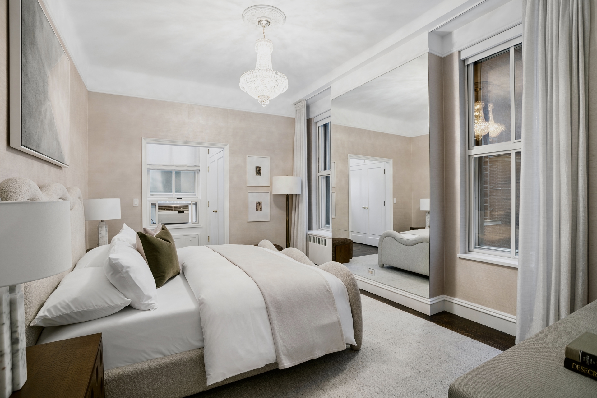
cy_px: 199
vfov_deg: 70.4
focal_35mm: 17
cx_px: 298
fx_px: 282
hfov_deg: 93.3
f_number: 8
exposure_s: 1/3
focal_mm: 17
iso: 100
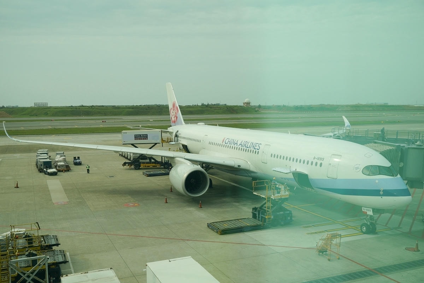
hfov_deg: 53.1
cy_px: 142
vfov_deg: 36.9
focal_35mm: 36
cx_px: 212
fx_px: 424
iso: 200
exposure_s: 1/160
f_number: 4
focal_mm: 36
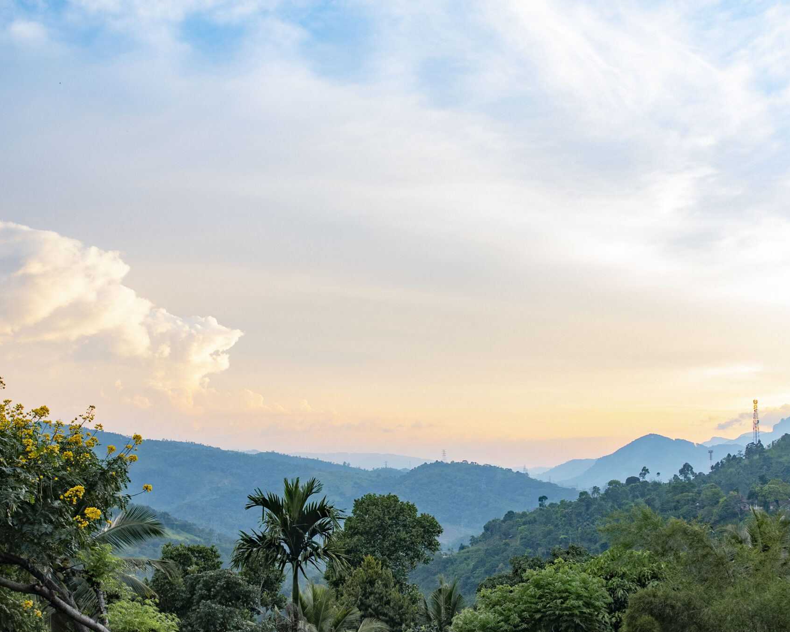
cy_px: 412
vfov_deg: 31.9
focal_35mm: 47
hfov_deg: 39.5
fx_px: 1099
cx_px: 399
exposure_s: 1/250
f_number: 4
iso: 320
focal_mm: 22
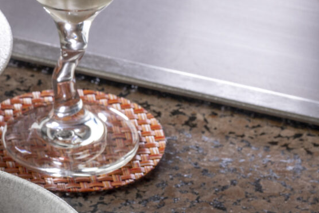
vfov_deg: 6.1
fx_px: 1984
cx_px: -210
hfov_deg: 8.9
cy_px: 144
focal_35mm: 224
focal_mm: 65
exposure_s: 1/100
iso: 100
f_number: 11
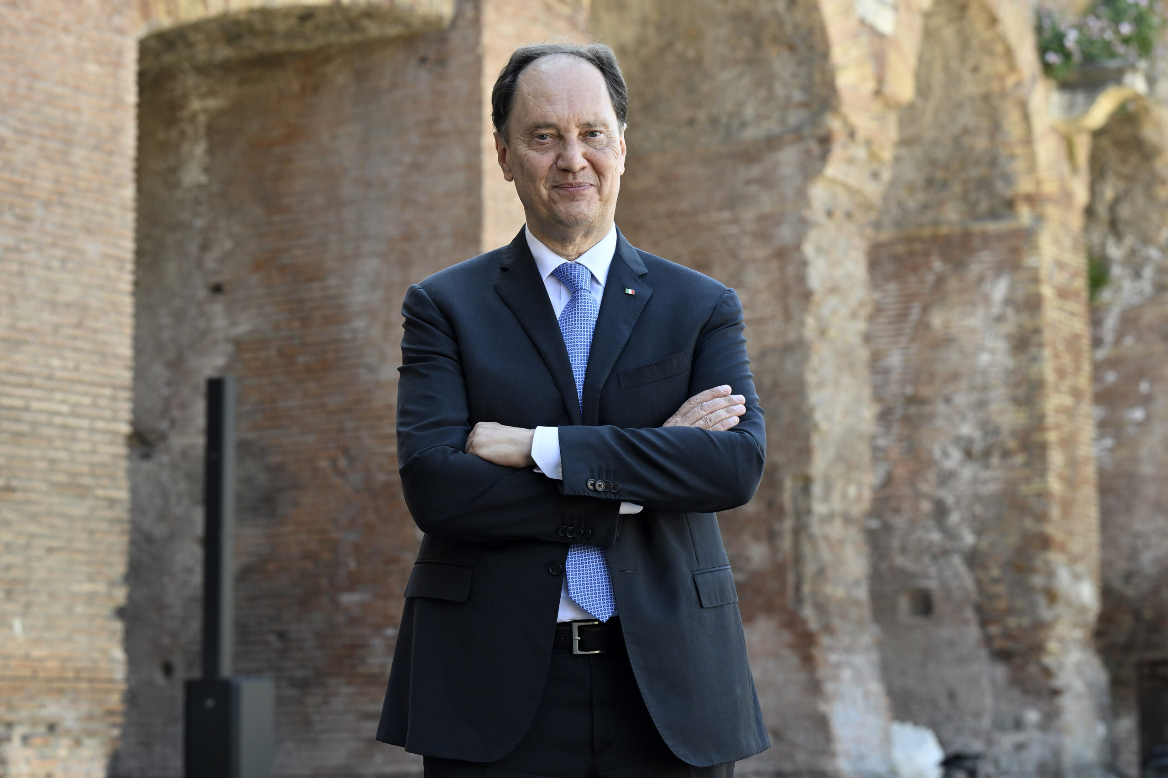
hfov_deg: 22.1
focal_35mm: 92
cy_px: 389
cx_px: 584
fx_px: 2984
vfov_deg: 14.9
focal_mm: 92
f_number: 5.6
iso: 640
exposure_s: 1/400
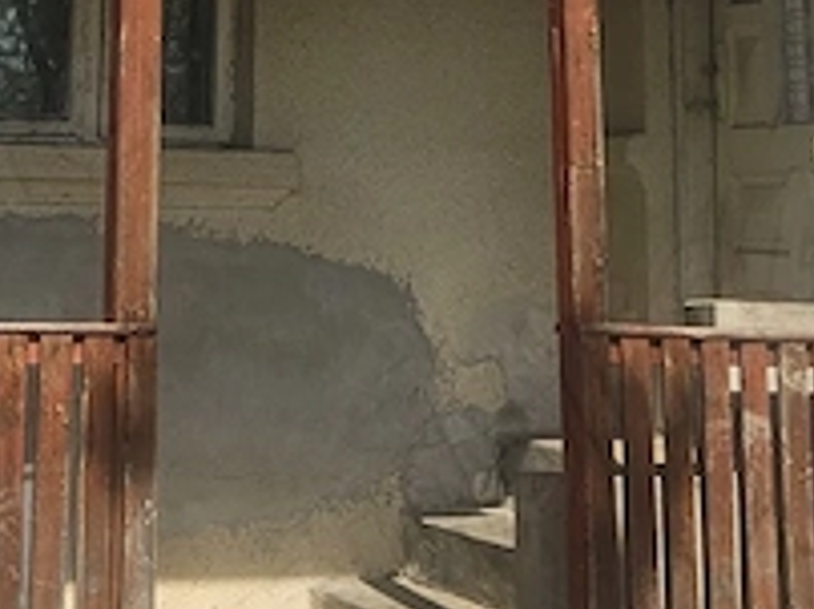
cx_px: 193
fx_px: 2678
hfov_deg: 17.2
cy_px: -593
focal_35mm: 114
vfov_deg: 11.7
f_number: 1.8
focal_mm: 5.4
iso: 25
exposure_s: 1/1930
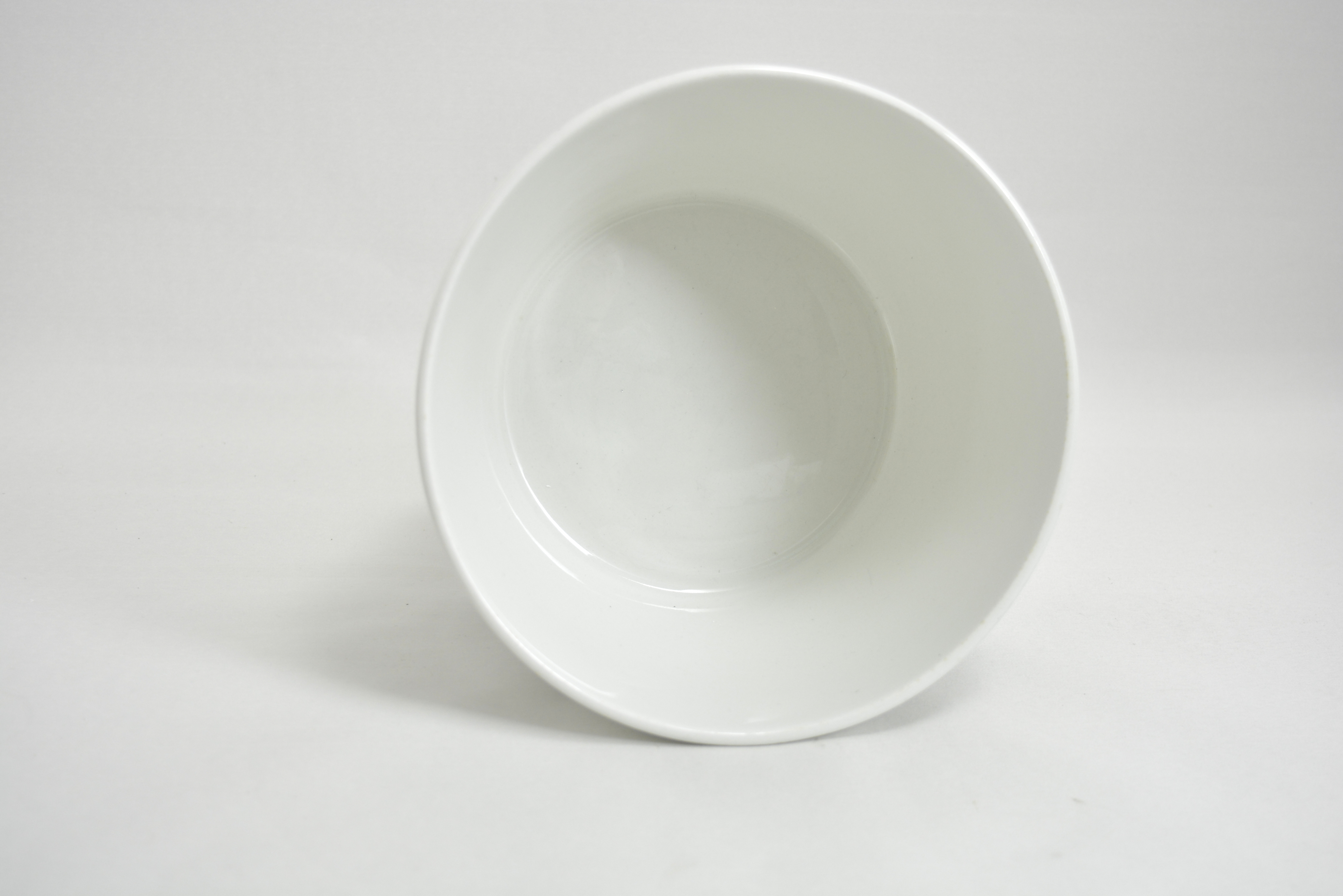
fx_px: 1903
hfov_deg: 38.9
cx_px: 672
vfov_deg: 26.5
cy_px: 448
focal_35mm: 51
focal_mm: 34
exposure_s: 1/4
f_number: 5.6
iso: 400
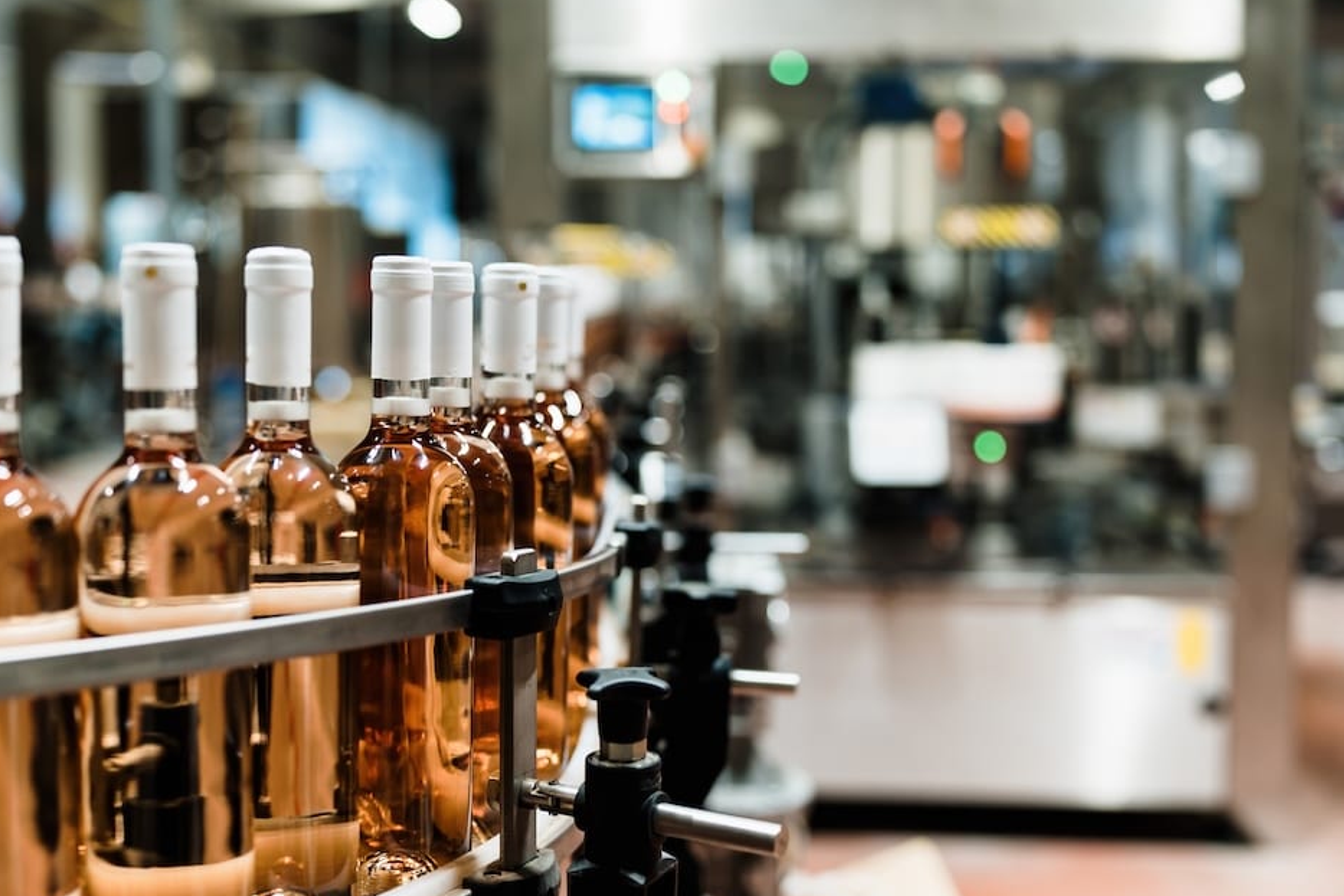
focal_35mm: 45
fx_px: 1680
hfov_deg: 43.6
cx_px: 606
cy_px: 539
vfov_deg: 29.8
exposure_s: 1/100
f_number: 1.8
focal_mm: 35
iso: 250
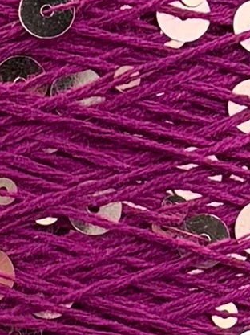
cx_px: 76
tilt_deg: -1.0
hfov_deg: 12.5
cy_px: 422
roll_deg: +3.2
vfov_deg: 15.9
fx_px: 1138
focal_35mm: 118
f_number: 1.78
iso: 80
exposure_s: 1/780
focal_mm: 6.76
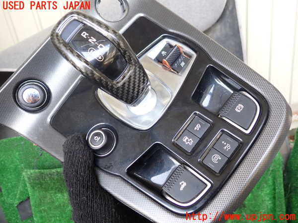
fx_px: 258
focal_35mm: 30
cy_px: 112
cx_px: 149
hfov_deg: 60.0
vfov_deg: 46.8
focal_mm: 5.4
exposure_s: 1/60
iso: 160
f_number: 2.3
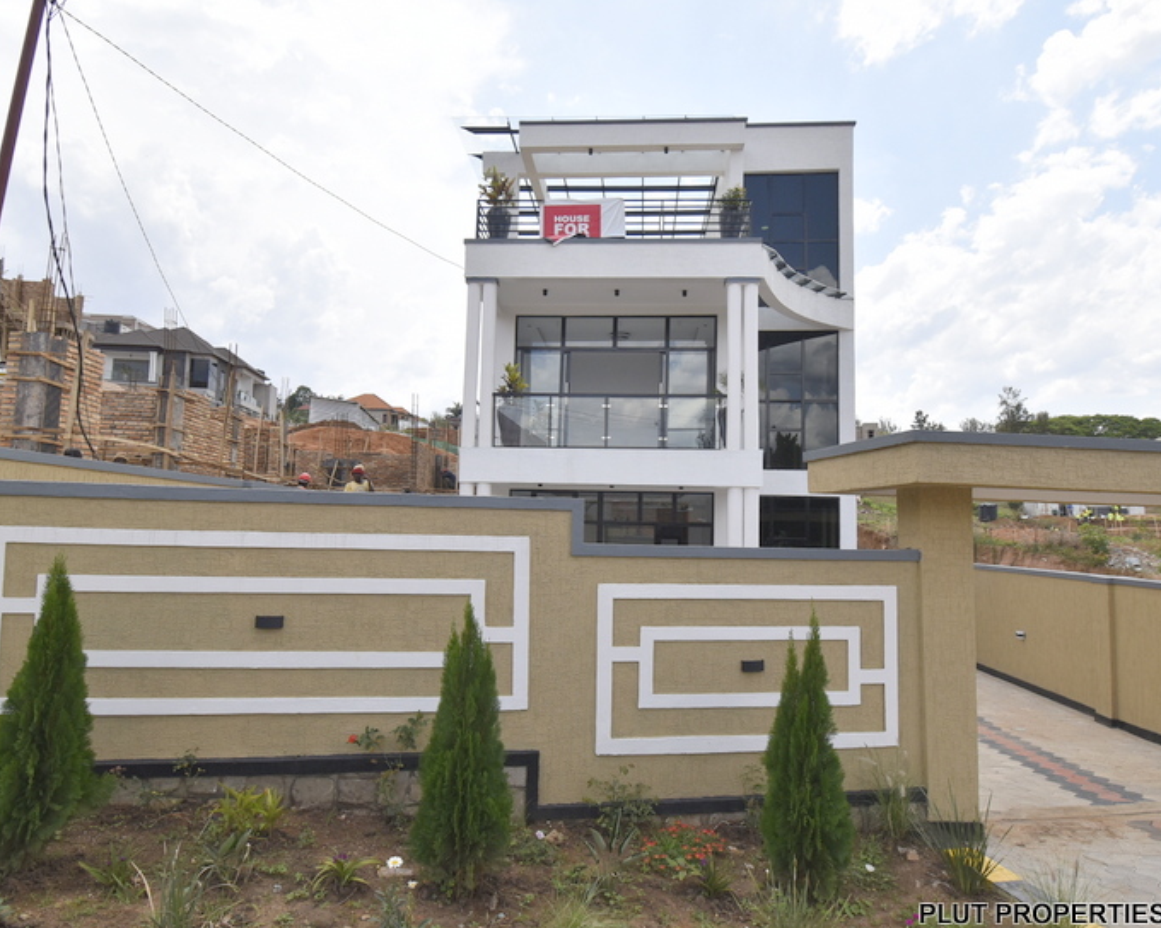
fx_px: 673
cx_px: 596
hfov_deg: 81.5
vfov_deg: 69.2
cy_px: 470
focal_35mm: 20
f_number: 8
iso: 200
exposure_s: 1/500
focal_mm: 11
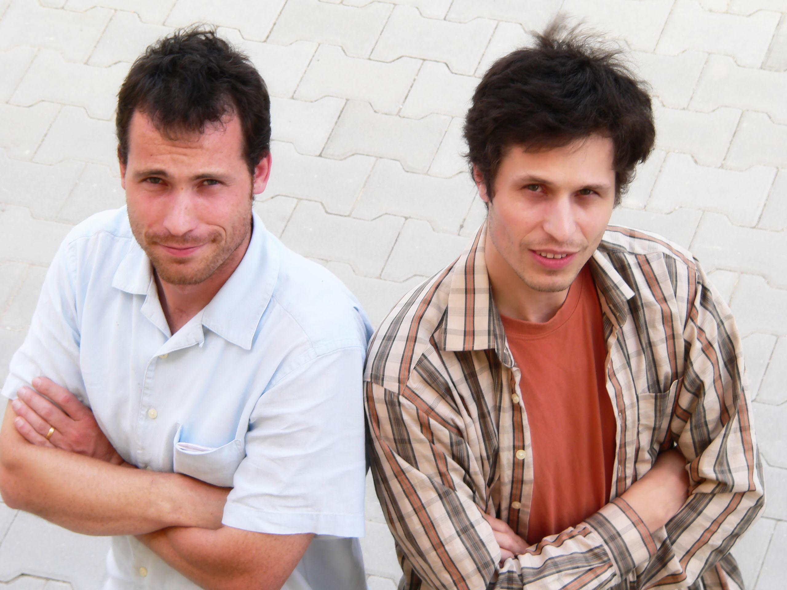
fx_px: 4183
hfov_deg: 10.7
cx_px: 394
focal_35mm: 184
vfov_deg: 8.1
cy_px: 295
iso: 80
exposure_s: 1/25
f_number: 5.6
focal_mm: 30.6
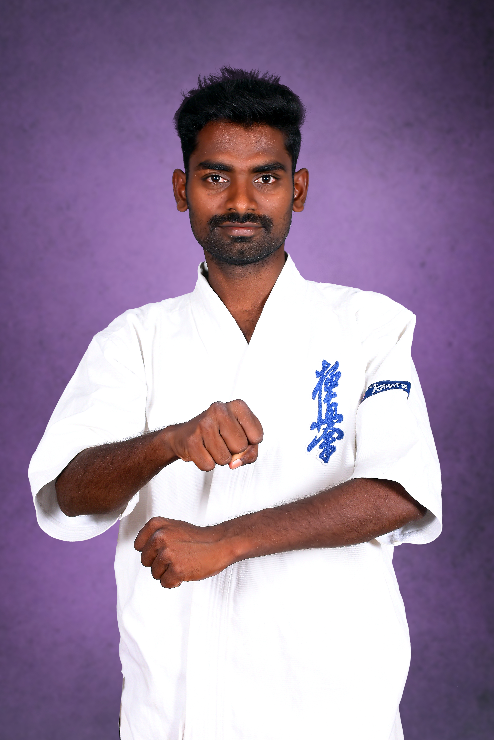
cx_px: 247
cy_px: 370
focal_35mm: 60
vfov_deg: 33.4
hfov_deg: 22.6
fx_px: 1235
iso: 250
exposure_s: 1/160
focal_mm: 40
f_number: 10
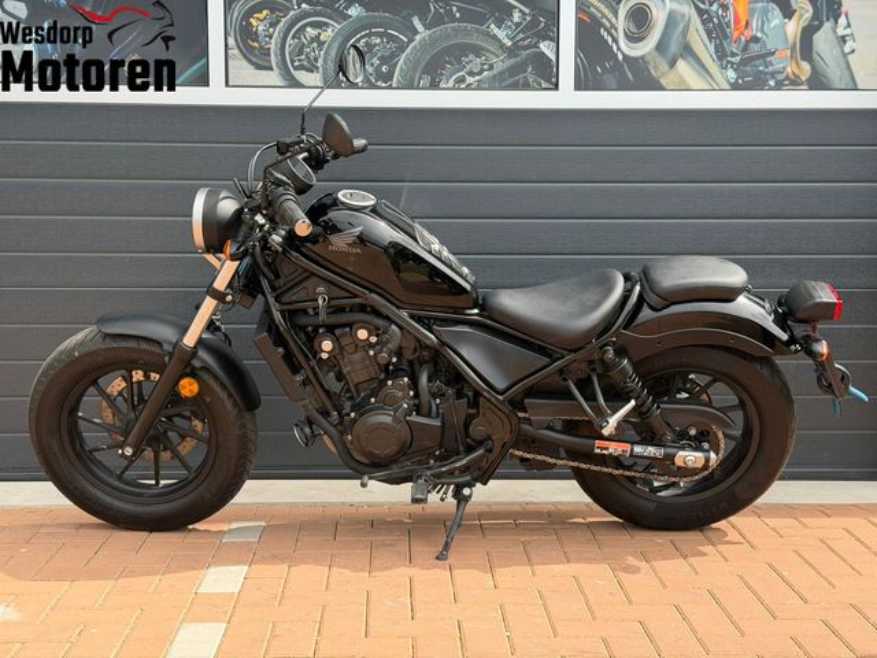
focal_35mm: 48
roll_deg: -0.2
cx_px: 438
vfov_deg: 30.3
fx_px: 1216
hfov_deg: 39.7
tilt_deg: -4.6
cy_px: 329
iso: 80
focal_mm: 6.76
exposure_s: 1/1883
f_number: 1.78
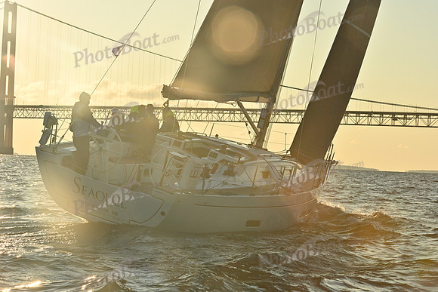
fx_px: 1241
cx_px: 219
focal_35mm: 102
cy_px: 146
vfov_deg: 13.4
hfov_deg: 20.0
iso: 800
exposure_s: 1/800
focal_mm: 102
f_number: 18
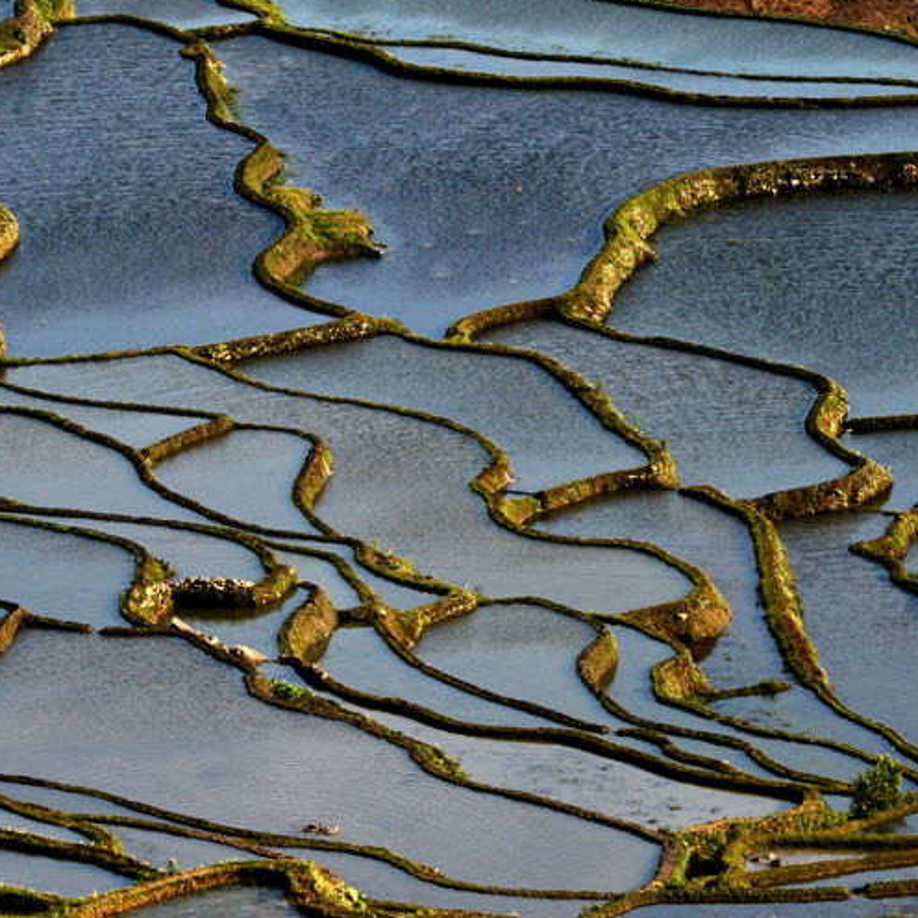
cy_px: 342
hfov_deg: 4.3
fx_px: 12331
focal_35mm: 411
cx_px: 507
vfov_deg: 4.3
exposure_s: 1/1000
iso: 500
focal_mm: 200
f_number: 8
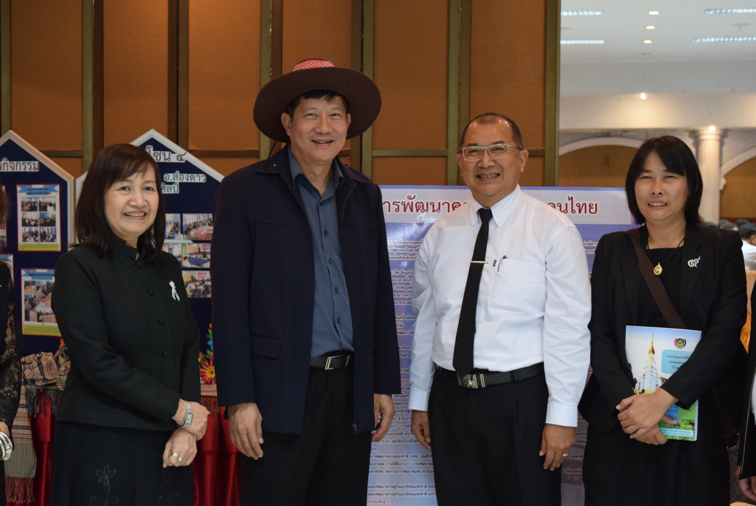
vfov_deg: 23.8
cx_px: 378
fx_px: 1198
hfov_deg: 35.0
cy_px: 253
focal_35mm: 57
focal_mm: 38
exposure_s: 1/13
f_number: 5
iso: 1600
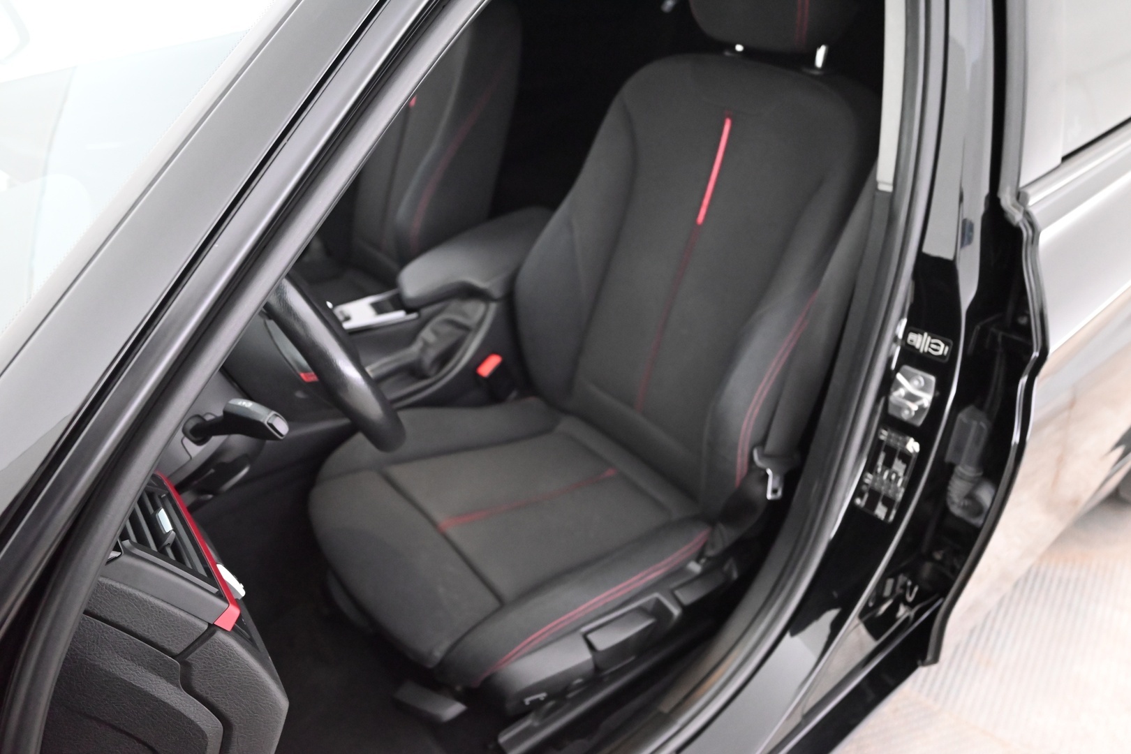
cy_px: 377
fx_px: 801
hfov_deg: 70.4
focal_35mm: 26
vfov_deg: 50.4
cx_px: 566
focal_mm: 25.5
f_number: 4
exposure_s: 1/60
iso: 9000
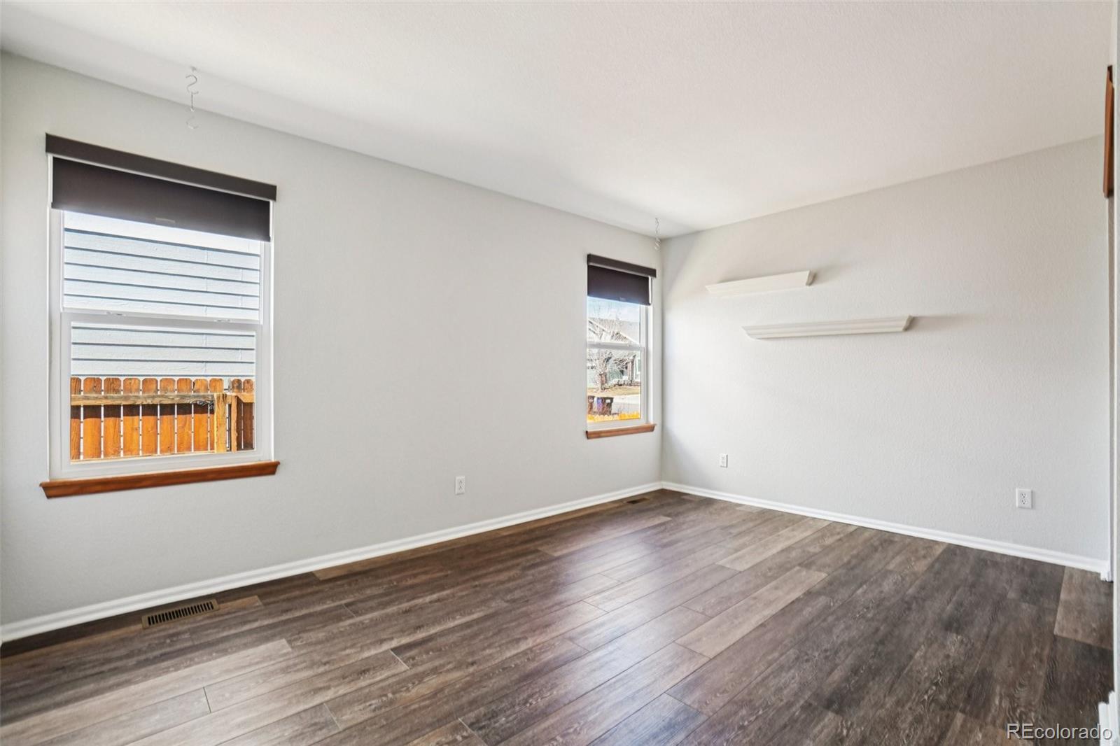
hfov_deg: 100.4
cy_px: 373
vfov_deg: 77.3
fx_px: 467
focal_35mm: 15
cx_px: 560
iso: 400
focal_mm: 10
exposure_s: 1/13
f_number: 8
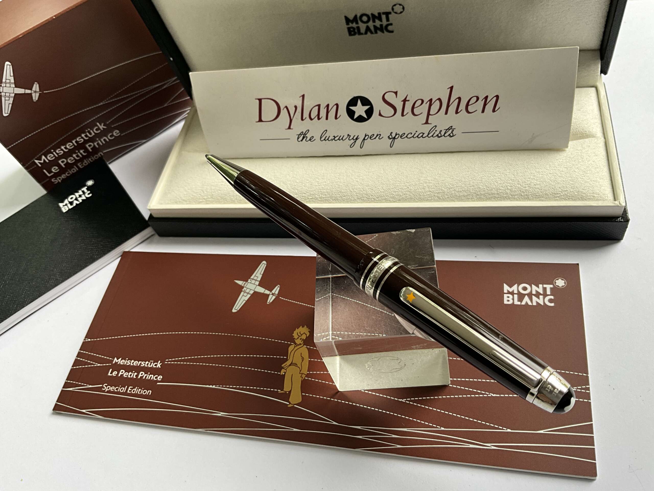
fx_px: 548
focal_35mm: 29
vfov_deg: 48.2
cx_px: 327
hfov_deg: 61.7
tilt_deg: -53.1
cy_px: 246
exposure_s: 1/122
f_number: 1.8
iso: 40
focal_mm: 3
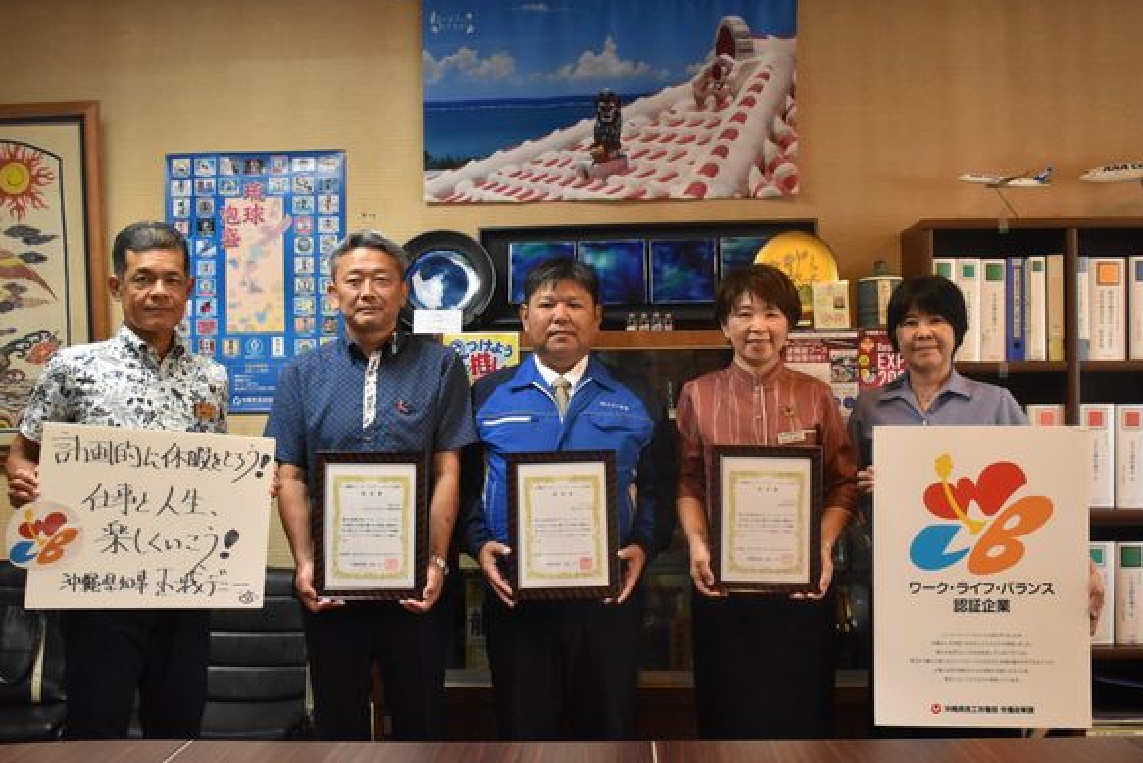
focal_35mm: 40
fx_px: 1255
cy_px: 396
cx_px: 566
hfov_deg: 49.0
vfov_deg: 33.8
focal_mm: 25
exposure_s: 1/125
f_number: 5.6
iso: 3200
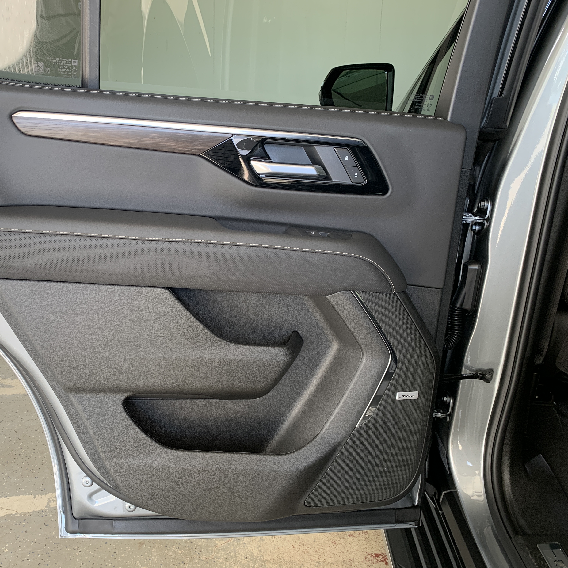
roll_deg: +1.5
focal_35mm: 31
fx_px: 575
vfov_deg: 52.5
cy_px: 287
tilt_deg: -19.2
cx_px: 196
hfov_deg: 51.7
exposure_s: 1/60
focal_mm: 4.25
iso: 50
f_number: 1.8
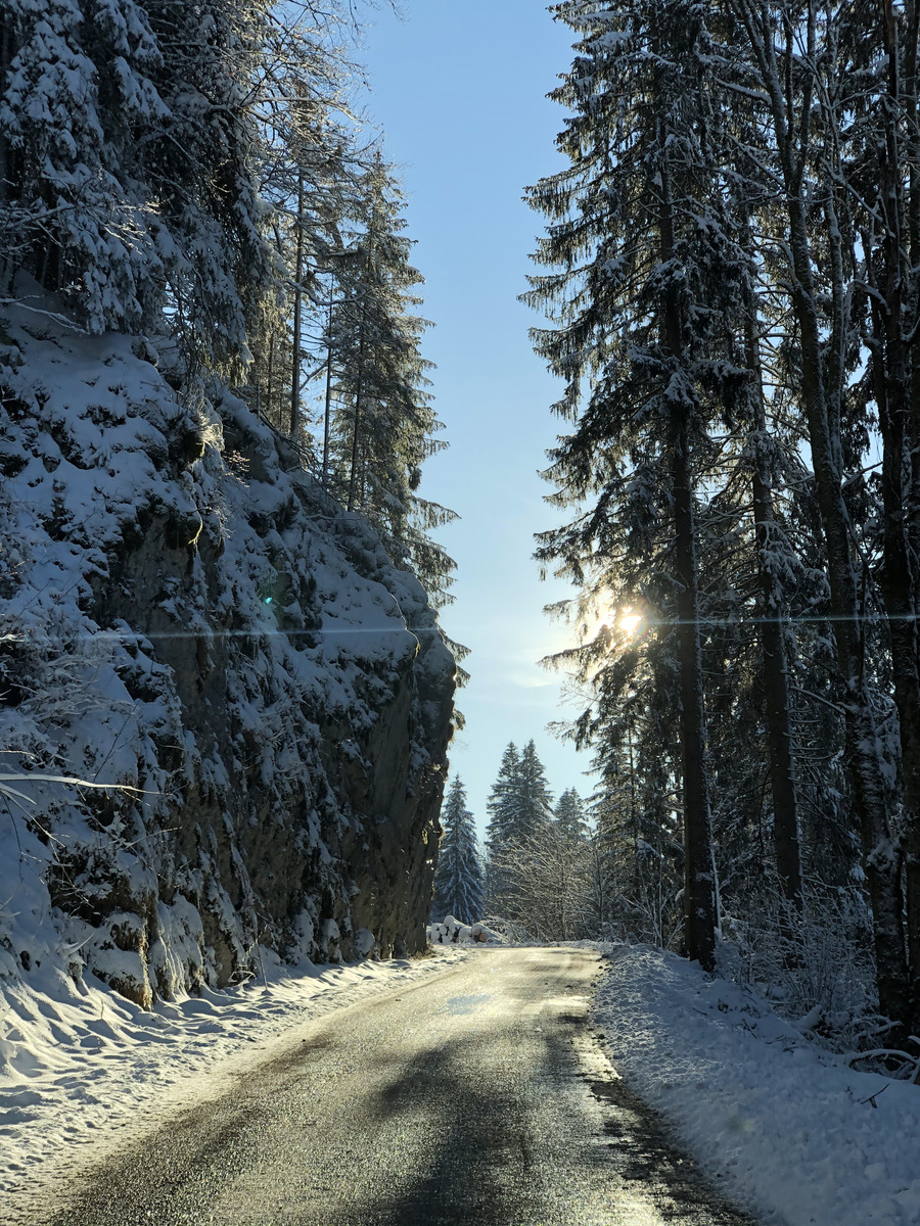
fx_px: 1843
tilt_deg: +13.8
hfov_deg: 28.0
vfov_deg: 36.8
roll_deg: +1.0
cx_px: 460
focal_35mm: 52
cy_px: 613
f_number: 2.4
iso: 16
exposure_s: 1/649
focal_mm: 6
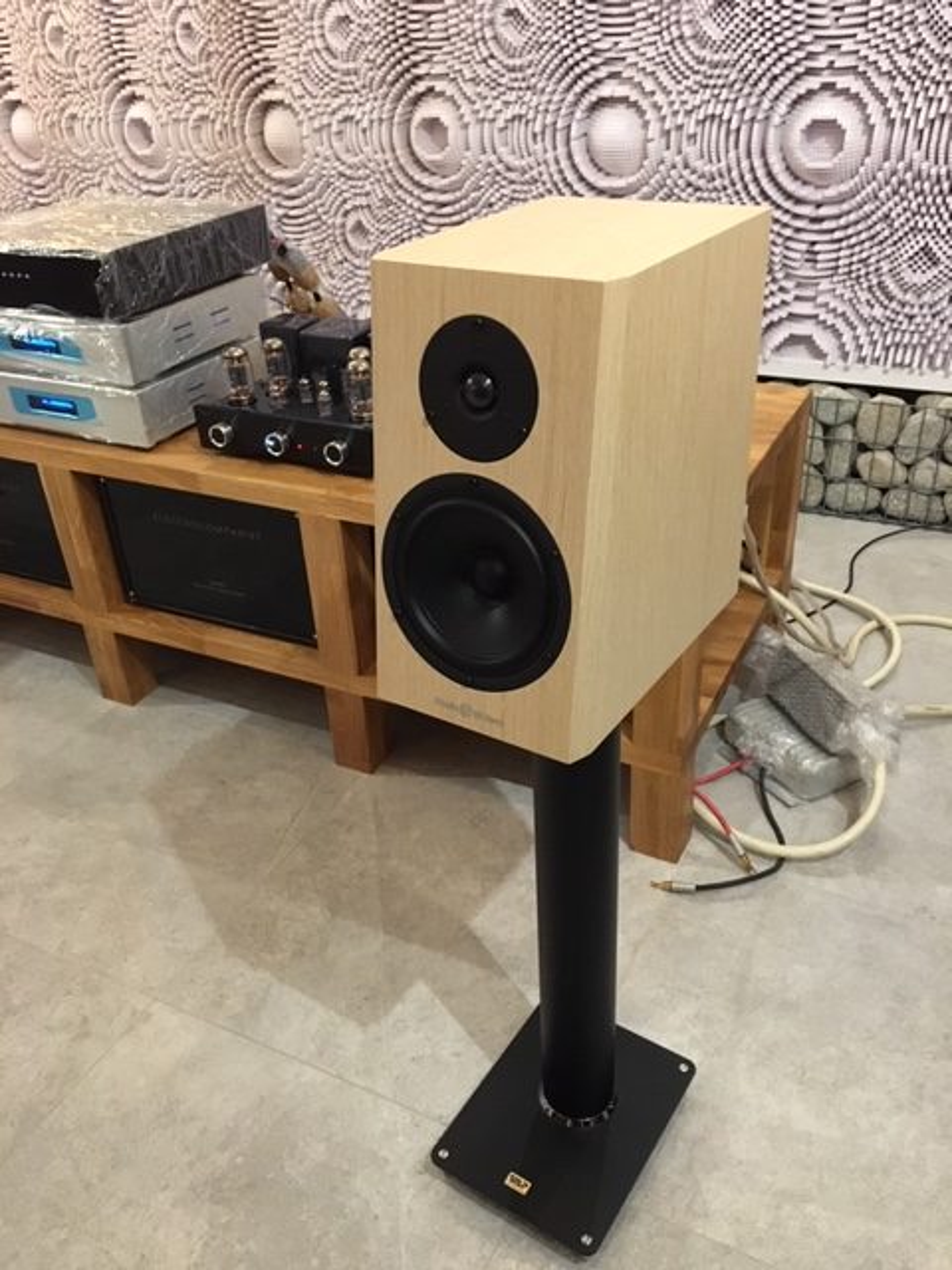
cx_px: 476
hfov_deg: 48.2
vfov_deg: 61.7
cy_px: 635
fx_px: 1063
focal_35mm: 29
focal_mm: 4.15
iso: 250
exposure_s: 1/17
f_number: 2.2
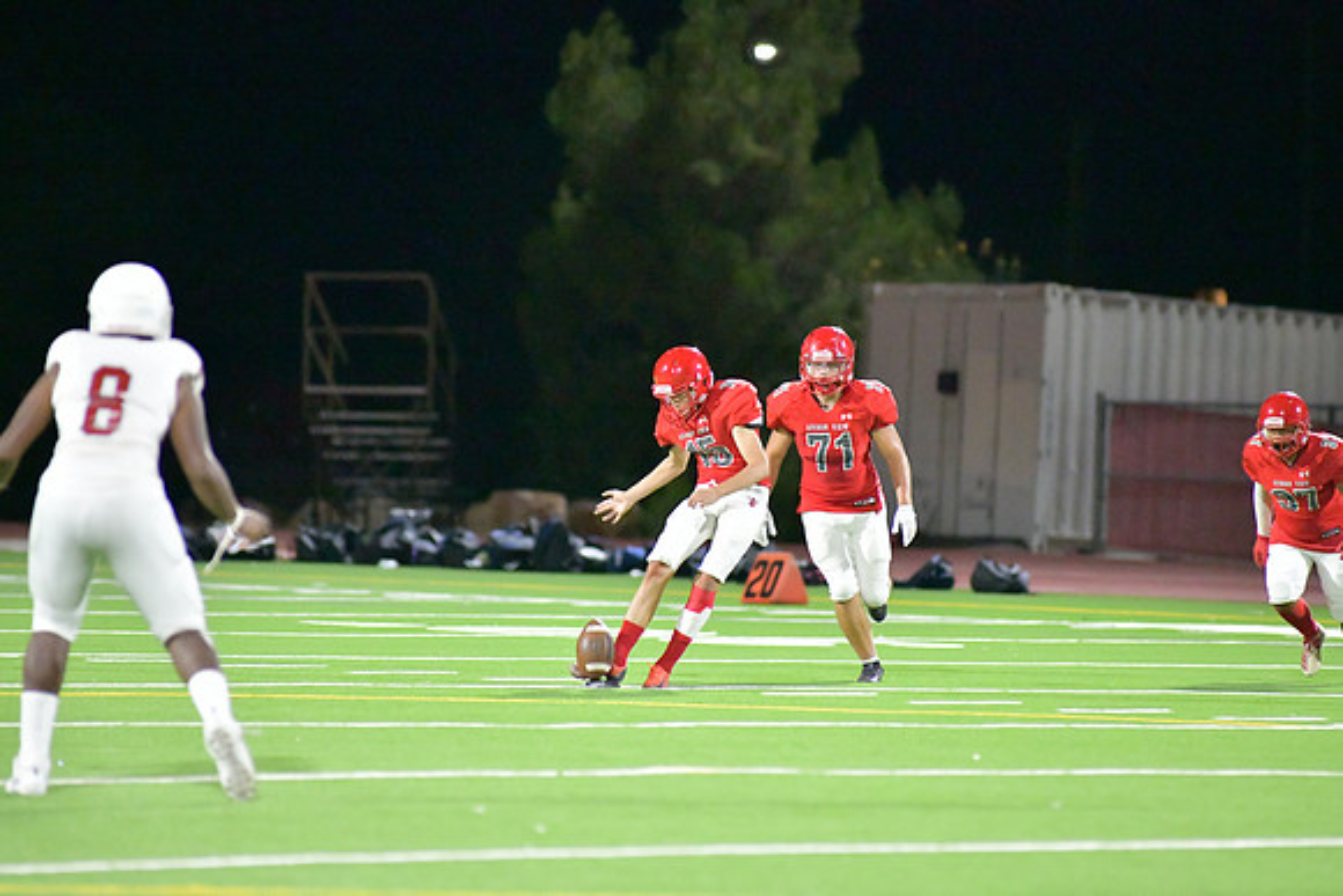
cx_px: 672
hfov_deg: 6.9
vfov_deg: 4.6
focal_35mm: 300
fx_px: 11194
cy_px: 448
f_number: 4
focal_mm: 300
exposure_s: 1/1250
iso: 22800
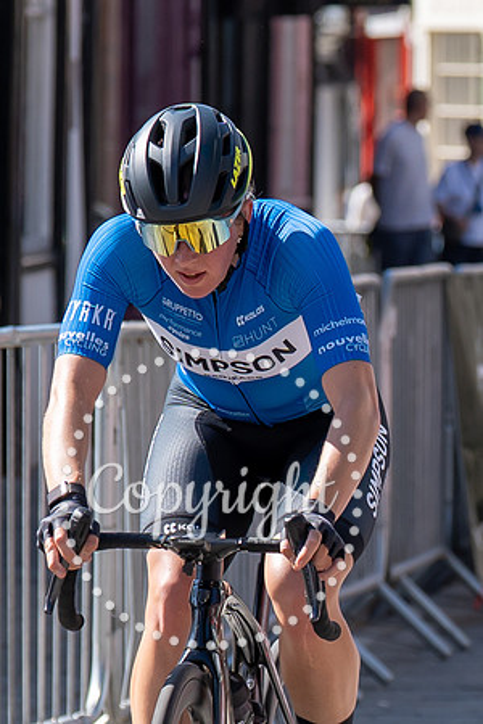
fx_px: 9998
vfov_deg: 4.1
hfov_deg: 2.8
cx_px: 370
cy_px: 238
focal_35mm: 497
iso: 100
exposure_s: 1/1000
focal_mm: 93
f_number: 3.5
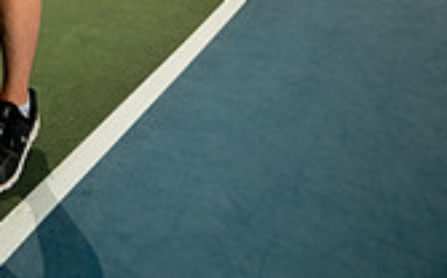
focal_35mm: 66
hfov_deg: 30.4
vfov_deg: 15.4
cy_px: -294
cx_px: 96
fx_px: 803
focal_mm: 24
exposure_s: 1/250
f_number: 4.5
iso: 100
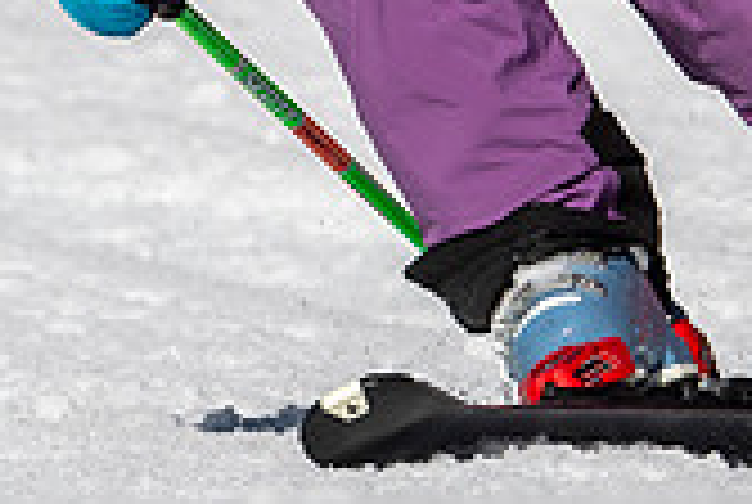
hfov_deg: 0.8
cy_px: -229
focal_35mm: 2605
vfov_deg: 0.5
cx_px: 494
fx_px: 54512
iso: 200
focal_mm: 400
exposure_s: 1/2000
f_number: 8
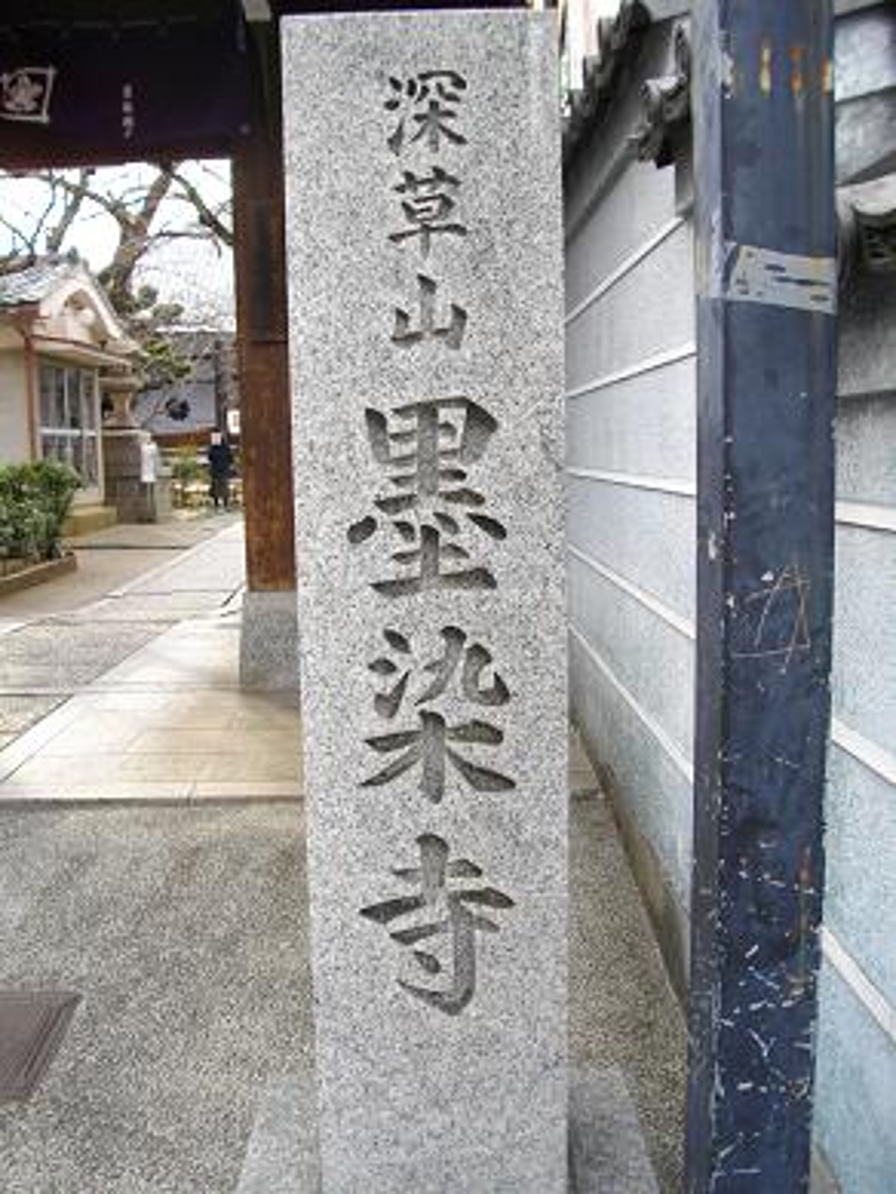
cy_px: 597
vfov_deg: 56.8
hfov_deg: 44.2
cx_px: 448
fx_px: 1104
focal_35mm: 32
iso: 100
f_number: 2.9
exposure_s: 1/160
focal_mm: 5.7
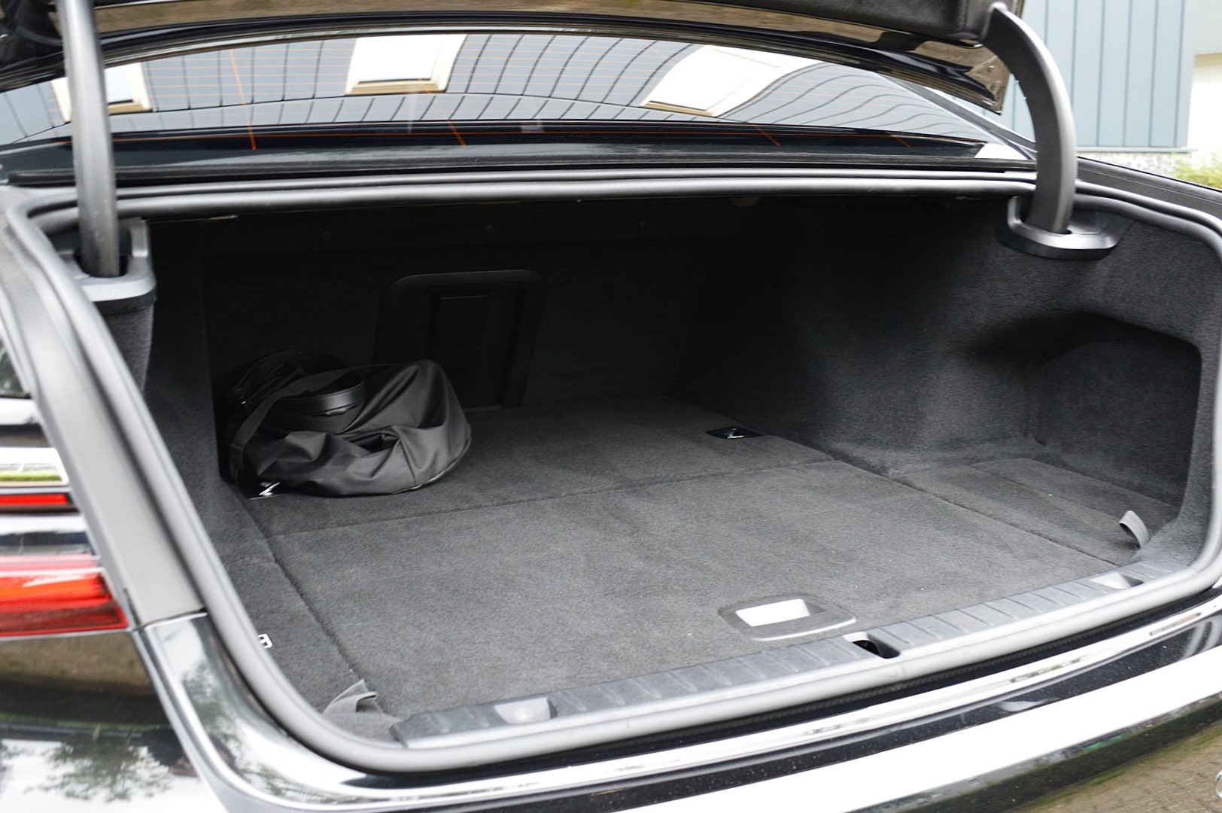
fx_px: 1221
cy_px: 406
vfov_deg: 36.8
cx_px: 611
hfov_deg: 53.2
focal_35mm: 36
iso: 800
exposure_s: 1/60
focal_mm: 24
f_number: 5.6
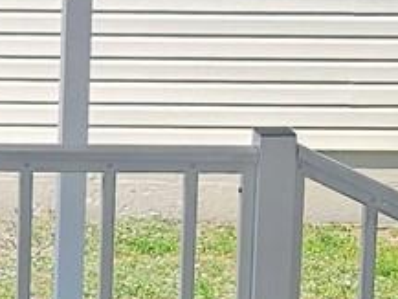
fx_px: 2036
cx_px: -174
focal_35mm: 177
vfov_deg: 8.4
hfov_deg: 10.8
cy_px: 105
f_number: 1.8
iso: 50
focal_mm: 5
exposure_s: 1/1325
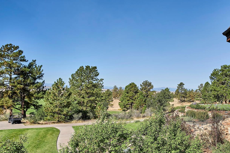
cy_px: 93
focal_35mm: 39
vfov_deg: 34.1
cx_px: 145
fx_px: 249
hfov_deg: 49.1
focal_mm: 30
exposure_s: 1/1250
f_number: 10
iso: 400
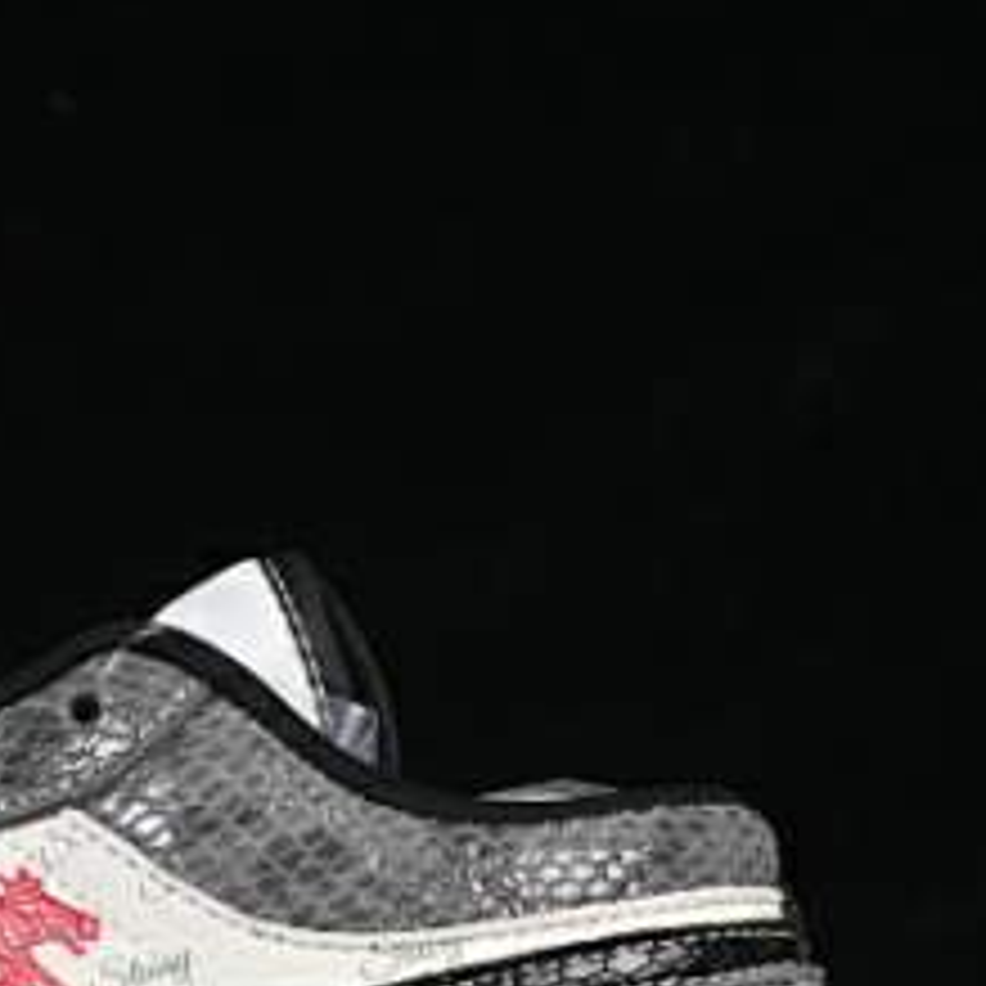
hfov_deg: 8.2
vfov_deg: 8.2
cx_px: -189
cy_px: 824
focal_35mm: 212
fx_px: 6832
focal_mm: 50
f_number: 8
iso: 160
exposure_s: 1/80
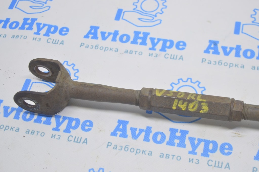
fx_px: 431
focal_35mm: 60
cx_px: 130
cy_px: 86
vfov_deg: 22.6
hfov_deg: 33.4
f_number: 5.6
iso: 400
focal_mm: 40
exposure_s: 1/20
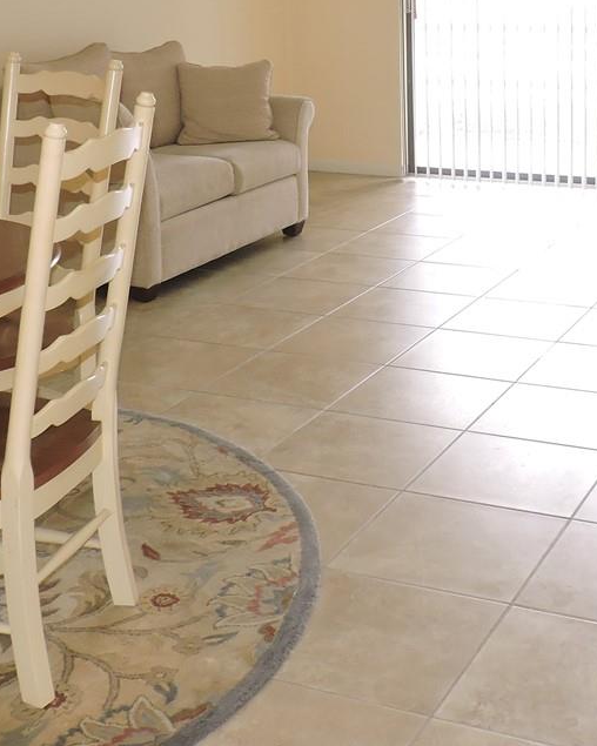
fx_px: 1303
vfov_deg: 31.2
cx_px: 387
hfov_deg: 25.7
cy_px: 155
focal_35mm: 59
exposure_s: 1/40
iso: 200
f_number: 3
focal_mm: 4.3
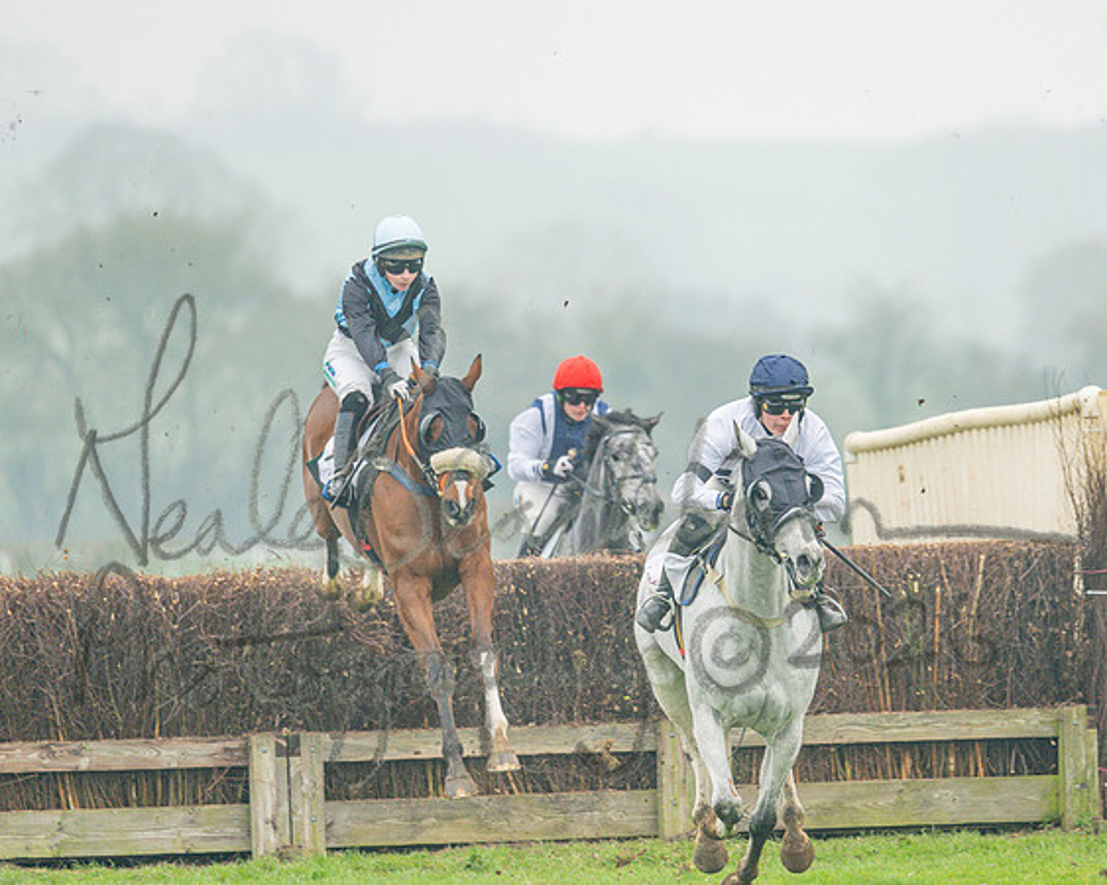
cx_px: 610
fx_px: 17665
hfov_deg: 3.6
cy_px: 355
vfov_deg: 2.9
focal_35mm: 539
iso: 800
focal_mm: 400
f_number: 4.5
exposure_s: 1/1000
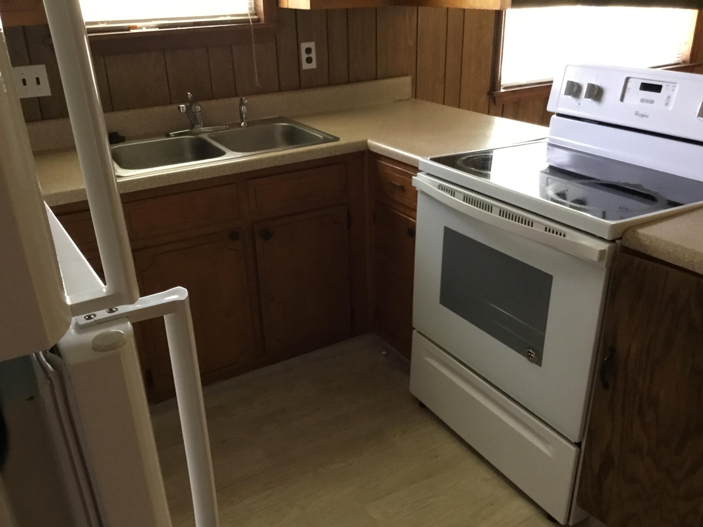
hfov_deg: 58.4
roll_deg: +0.4
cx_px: 352
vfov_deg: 45.4
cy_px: 264
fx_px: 630
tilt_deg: -19.7
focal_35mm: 31
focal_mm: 3.3
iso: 200
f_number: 2.4
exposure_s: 1/17
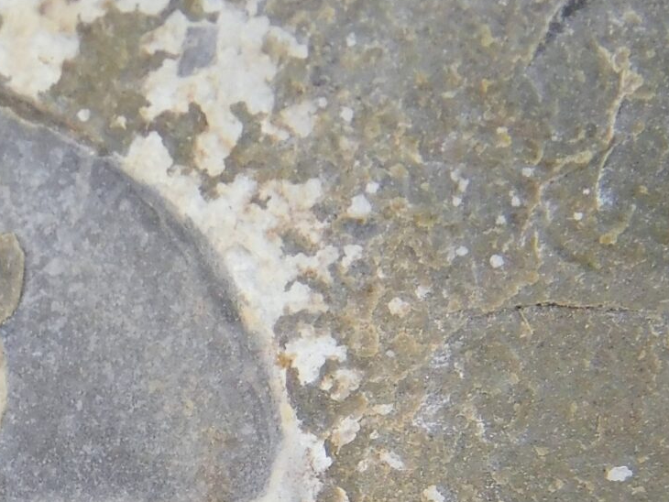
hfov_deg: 6.2
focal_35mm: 319
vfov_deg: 4.6
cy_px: 624
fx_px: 6167
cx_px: -217
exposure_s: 1/100
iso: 125
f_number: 4.5
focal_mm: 16.1
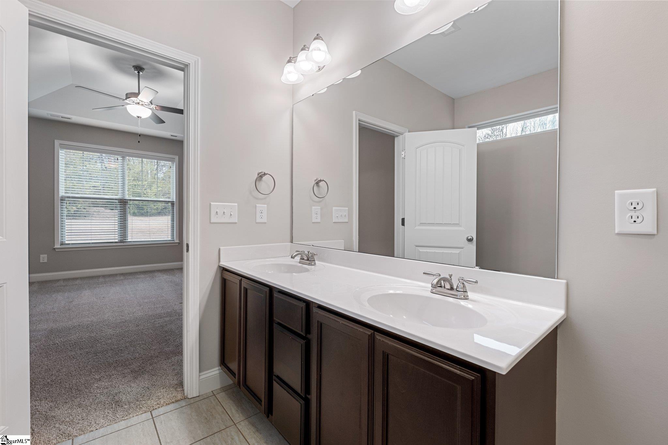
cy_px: 222
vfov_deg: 73.7
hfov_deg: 96.7
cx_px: 334
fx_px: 297
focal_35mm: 16
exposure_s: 1/2.5
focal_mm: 16
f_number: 9
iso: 250
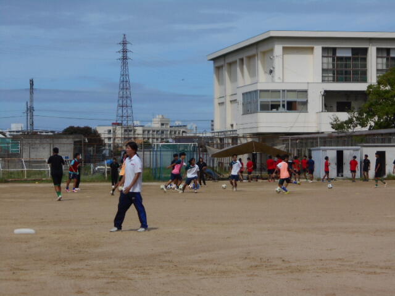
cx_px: 198
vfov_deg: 13.1
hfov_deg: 17.4
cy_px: 148
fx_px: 1289
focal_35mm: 113
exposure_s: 1/800
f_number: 6
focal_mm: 20.1
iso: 80
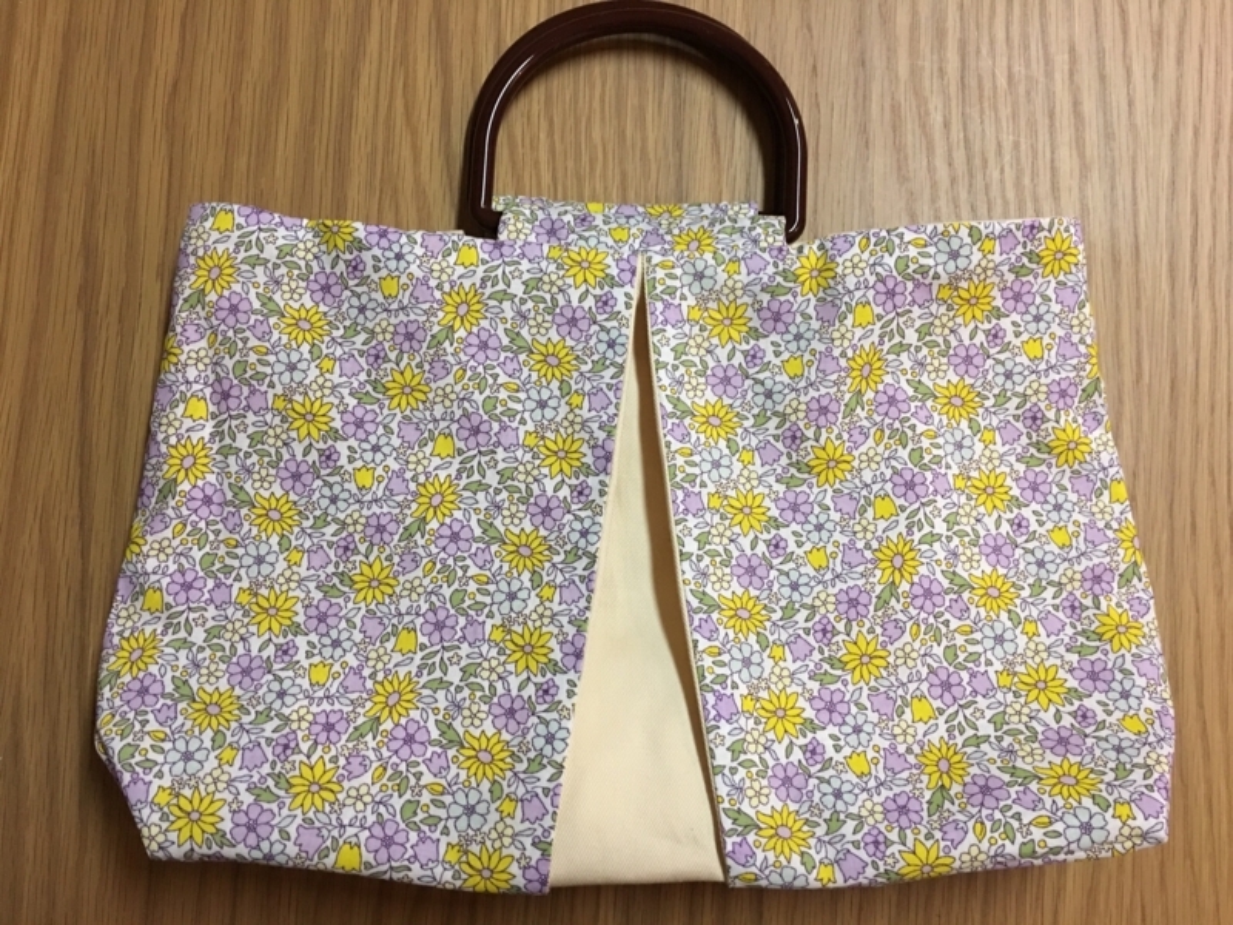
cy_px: 462
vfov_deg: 48.2
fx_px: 1033
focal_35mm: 29
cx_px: 616
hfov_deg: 61.7
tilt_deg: -83.0
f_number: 2.2
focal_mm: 4.15
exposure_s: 1/8
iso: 80
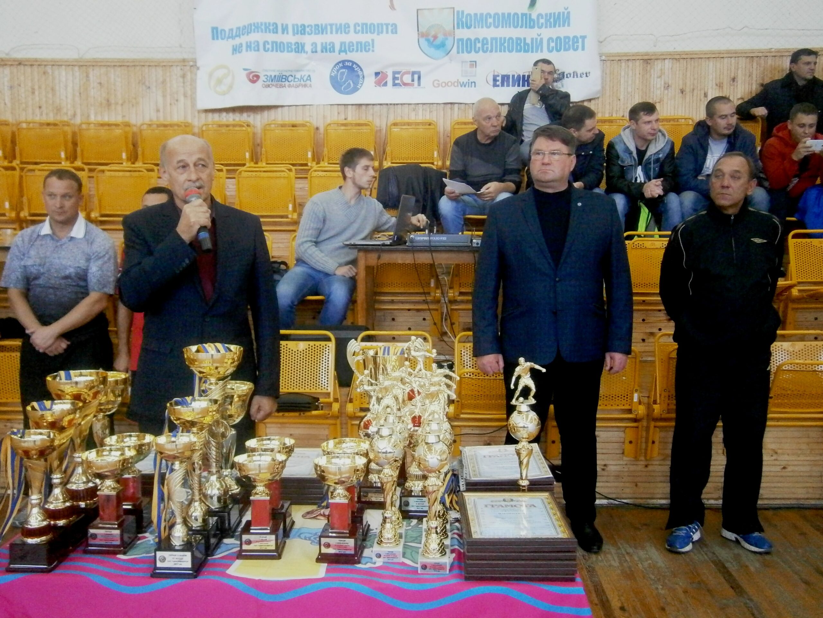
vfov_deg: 39.7
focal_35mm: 36
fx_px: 856
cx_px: 412
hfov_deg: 51.4
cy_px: 309
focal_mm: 6.4
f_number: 3.1
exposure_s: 1/80
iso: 800
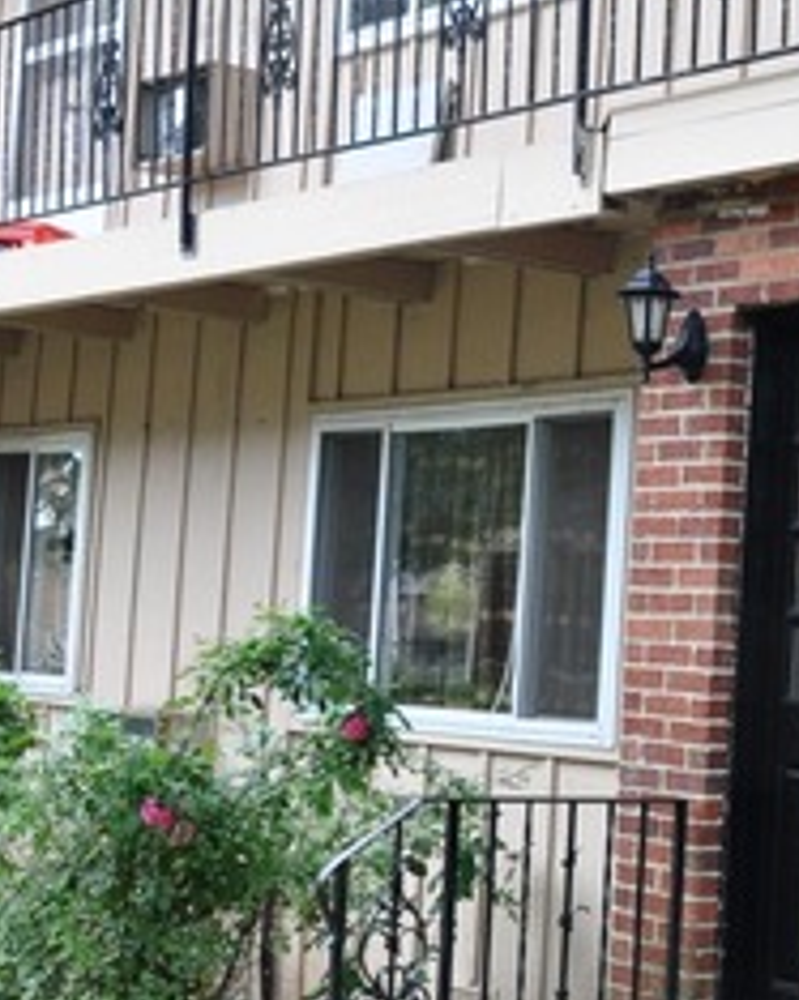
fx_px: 2278
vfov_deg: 24.8
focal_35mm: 77
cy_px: 511
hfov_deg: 17.8
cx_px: 1196
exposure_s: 1/60
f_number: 8
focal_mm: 20
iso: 800
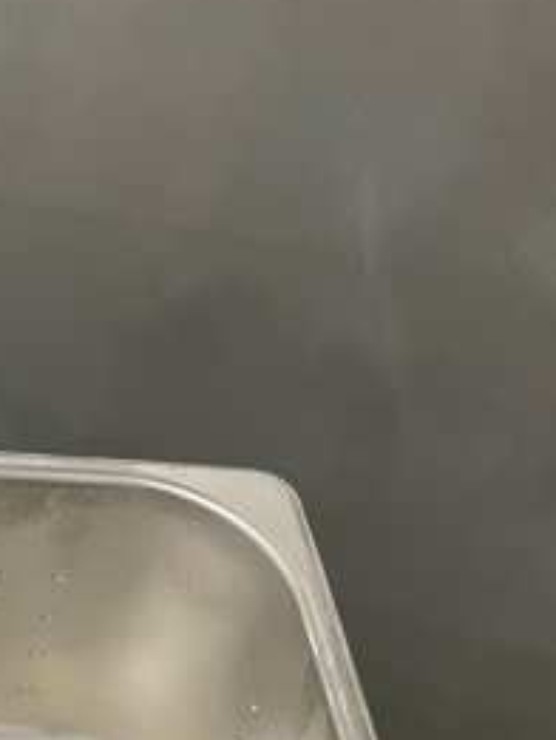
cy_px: 1019
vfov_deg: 21.3
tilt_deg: -50.8
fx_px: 1733
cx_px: -105
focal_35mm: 81
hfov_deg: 17.4
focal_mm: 4.2
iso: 125
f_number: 1.6
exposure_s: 1/65
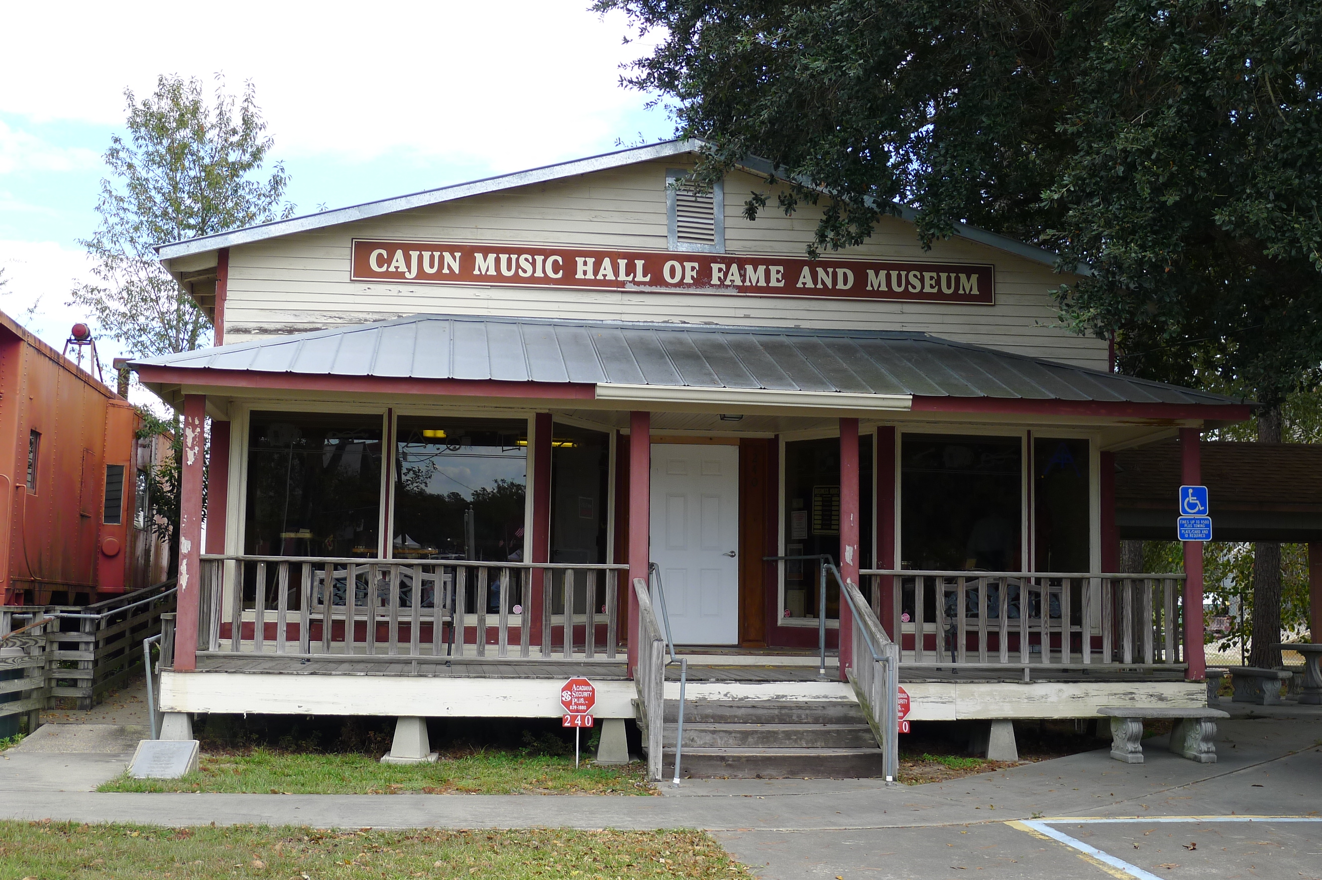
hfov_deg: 45.5
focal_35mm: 43
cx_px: 661
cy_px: 440
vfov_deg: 31.2
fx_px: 1578
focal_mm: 9.2
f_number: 2.8
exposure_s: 1/320
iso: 80
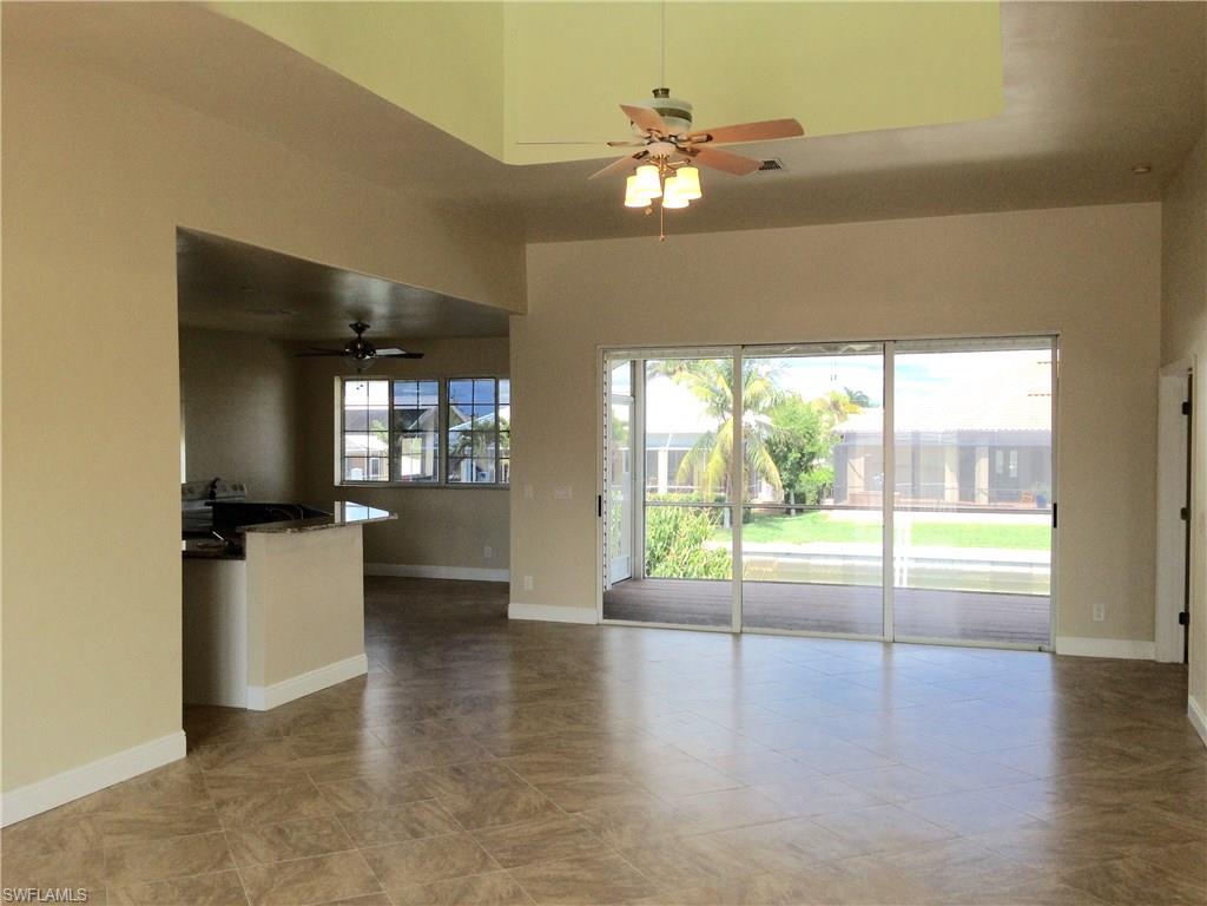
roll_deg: +1.7
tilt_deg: -2.6
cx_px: 604
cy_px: 453
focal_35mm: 33
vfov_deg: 42.9
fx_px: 1151
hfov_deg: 55.4
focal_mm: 4.12
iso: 50
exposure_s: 1/201
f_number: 2.4
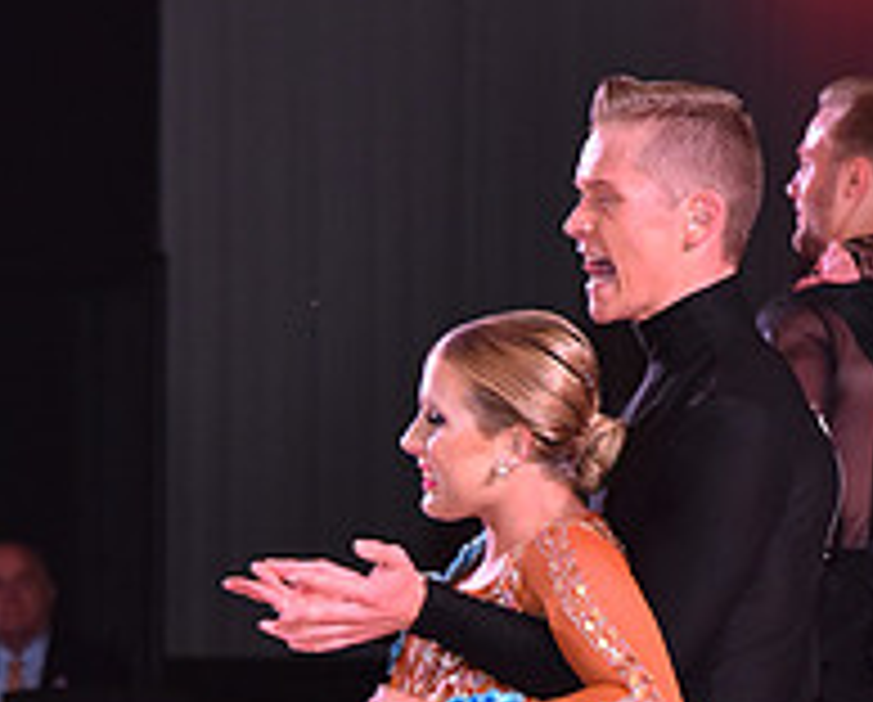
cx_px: 398
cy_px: 1030
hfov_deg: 6.6
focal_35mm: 294
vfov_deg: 5.2
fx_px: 7612
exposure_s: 1/250
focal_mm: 105
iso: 2000
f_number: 5
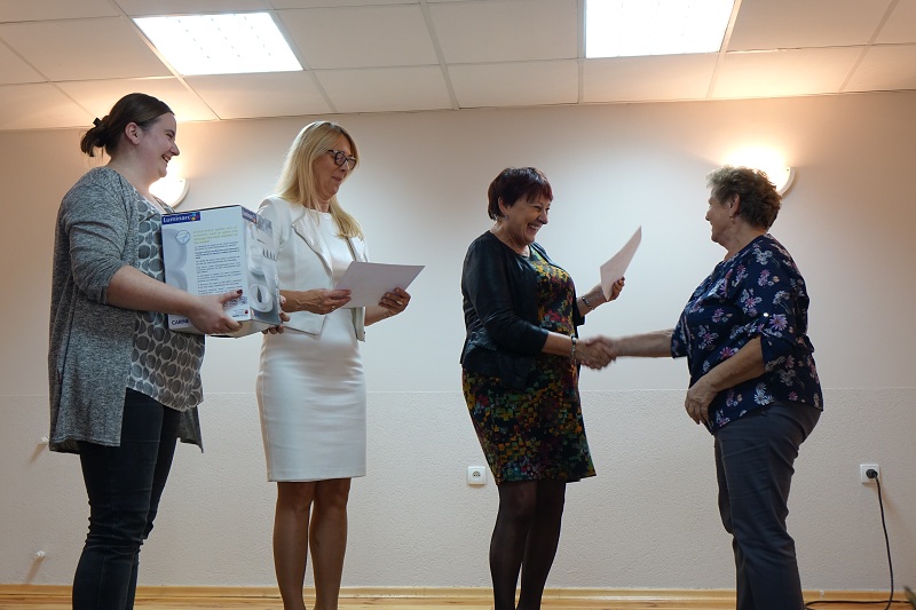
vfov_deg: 30.5
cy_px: 305
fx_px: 1119
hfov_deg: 44.5
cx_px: 458
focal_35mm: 44
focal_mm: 16.09
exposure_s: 1/50
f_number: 2.8
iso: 400
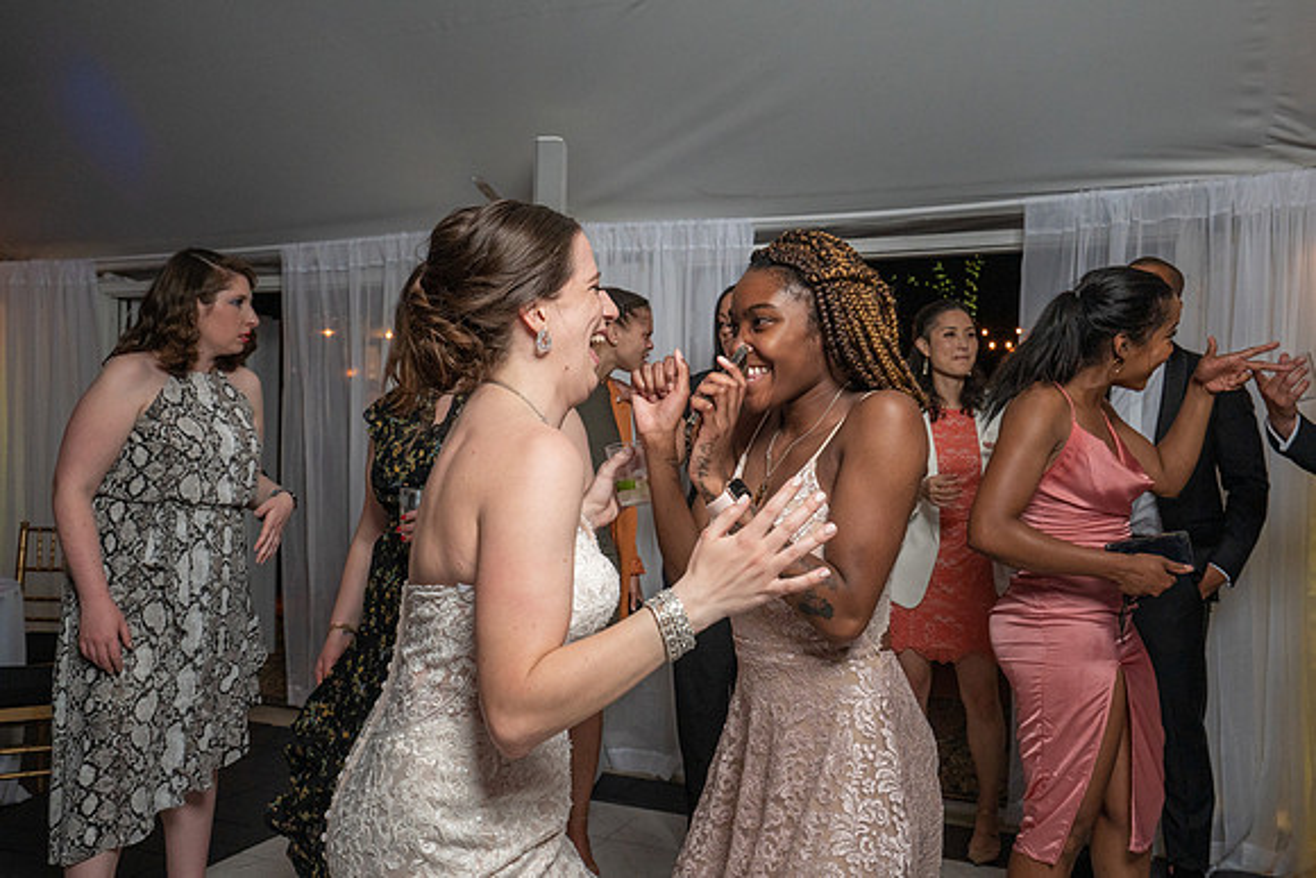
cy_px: 463
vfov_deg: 41.6
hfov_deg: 59.3
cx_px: 663
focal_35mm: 32
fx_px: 1156
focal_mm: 30
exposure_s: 1/200
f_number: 5.6
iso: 2000
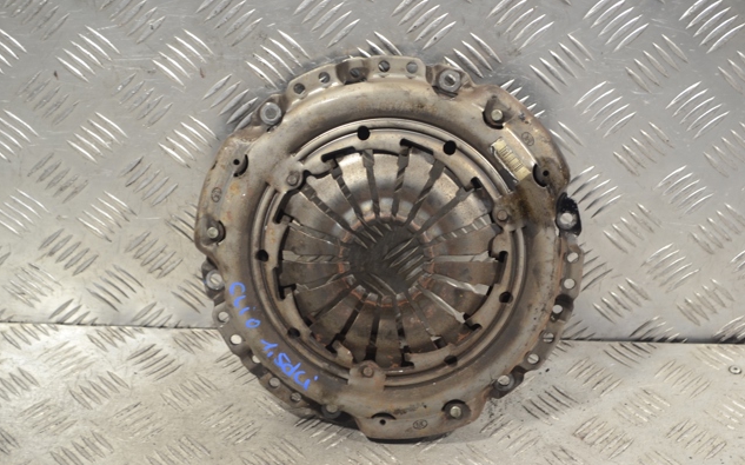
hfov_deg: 30.2
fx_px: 1380
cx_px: 375
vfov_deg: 19.1
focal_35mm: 68
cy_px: 239
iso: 280
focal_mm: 44
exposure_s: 1/30
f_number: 5.3
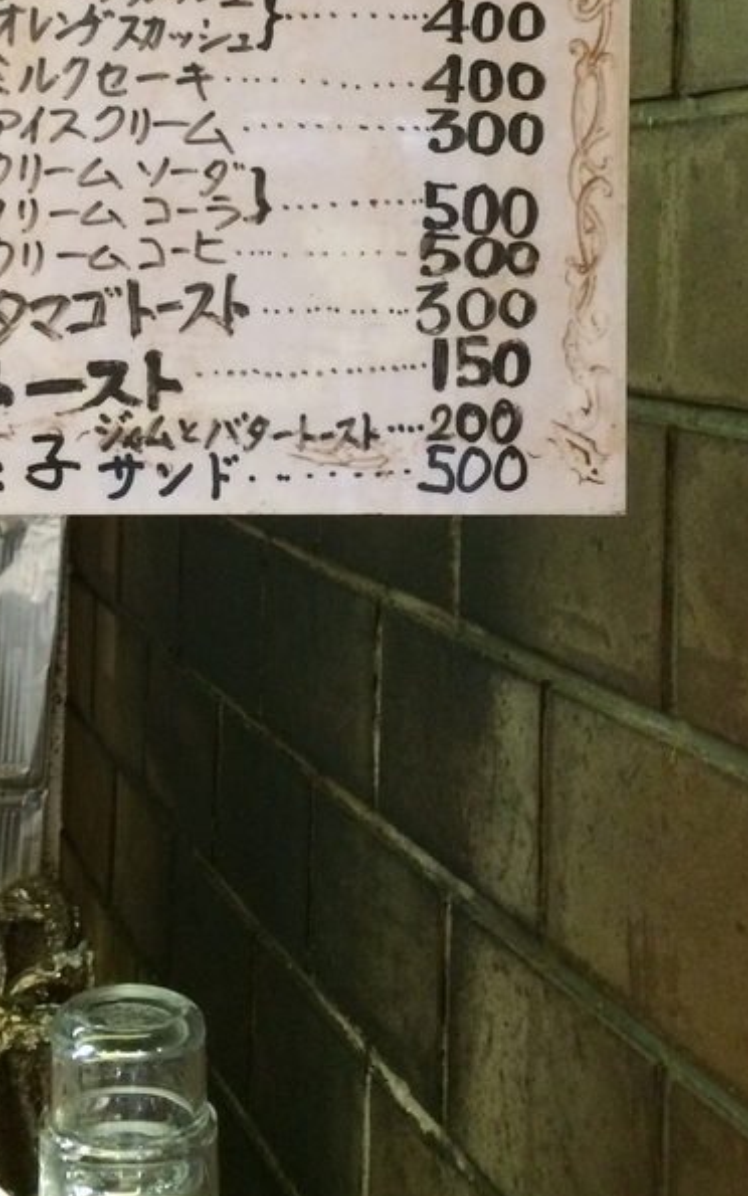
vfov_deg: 31.6
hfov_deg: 20.8
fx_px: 2022
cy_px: 149
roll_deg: -0.5
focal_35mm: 62
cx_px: 183
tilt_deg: +2.8
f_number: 2.2
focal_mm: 4.15
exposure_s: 1/30
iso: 250
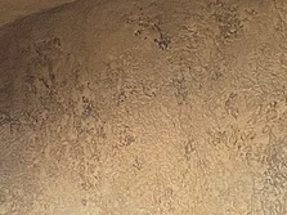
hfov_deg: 10.7
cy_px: 487
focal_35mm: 168
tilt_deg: -2.9
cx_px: -309
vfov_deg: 8.2
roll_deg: -0.2
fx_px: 1392
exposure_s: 1/60
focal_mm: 4.25
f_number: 1.8
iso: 100
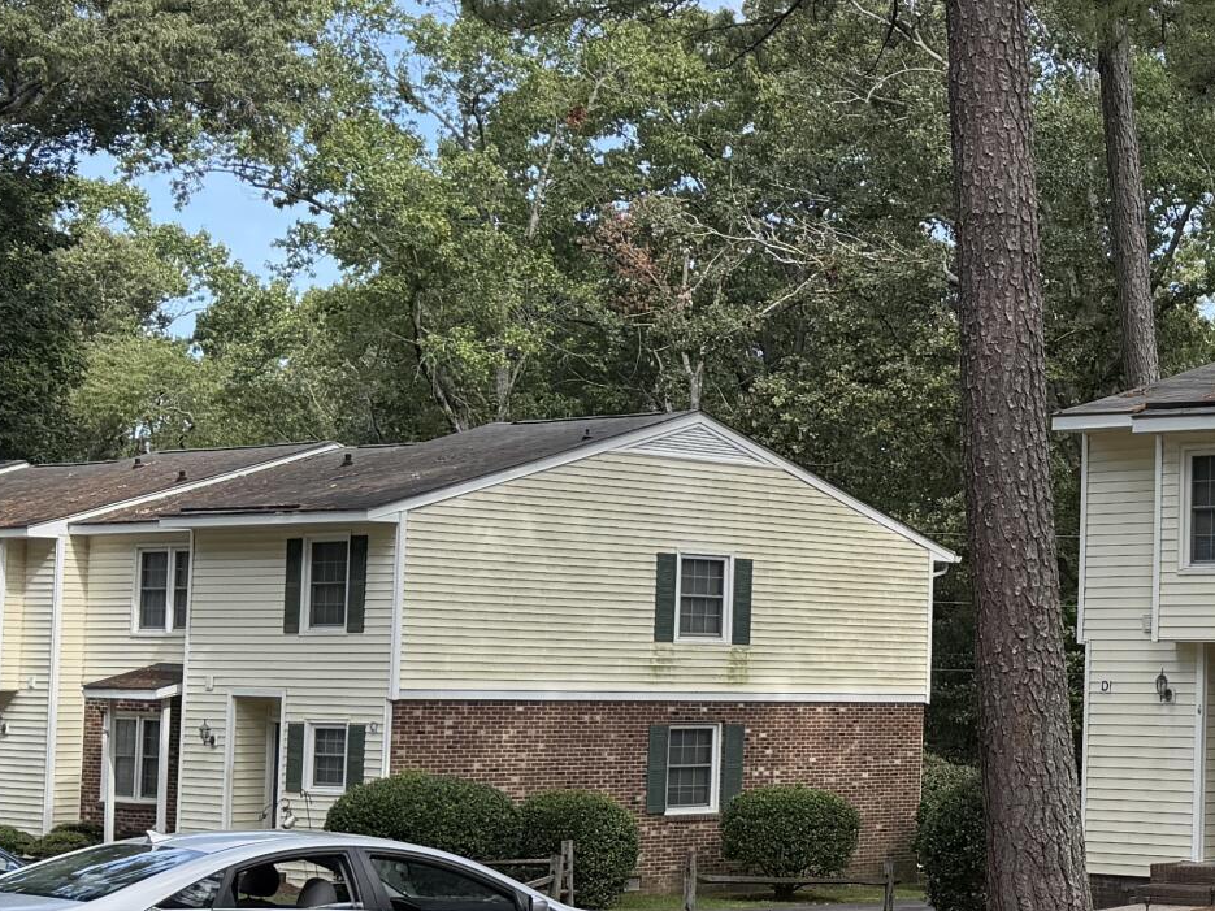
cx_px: 1435
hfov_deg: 23.3
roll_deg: -0.9
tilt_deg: +3.2
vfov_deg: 19.1
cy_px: 504
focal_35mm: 77
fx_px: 2702
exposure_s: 1/1464
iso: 100
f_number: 1.78
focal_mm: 6.76
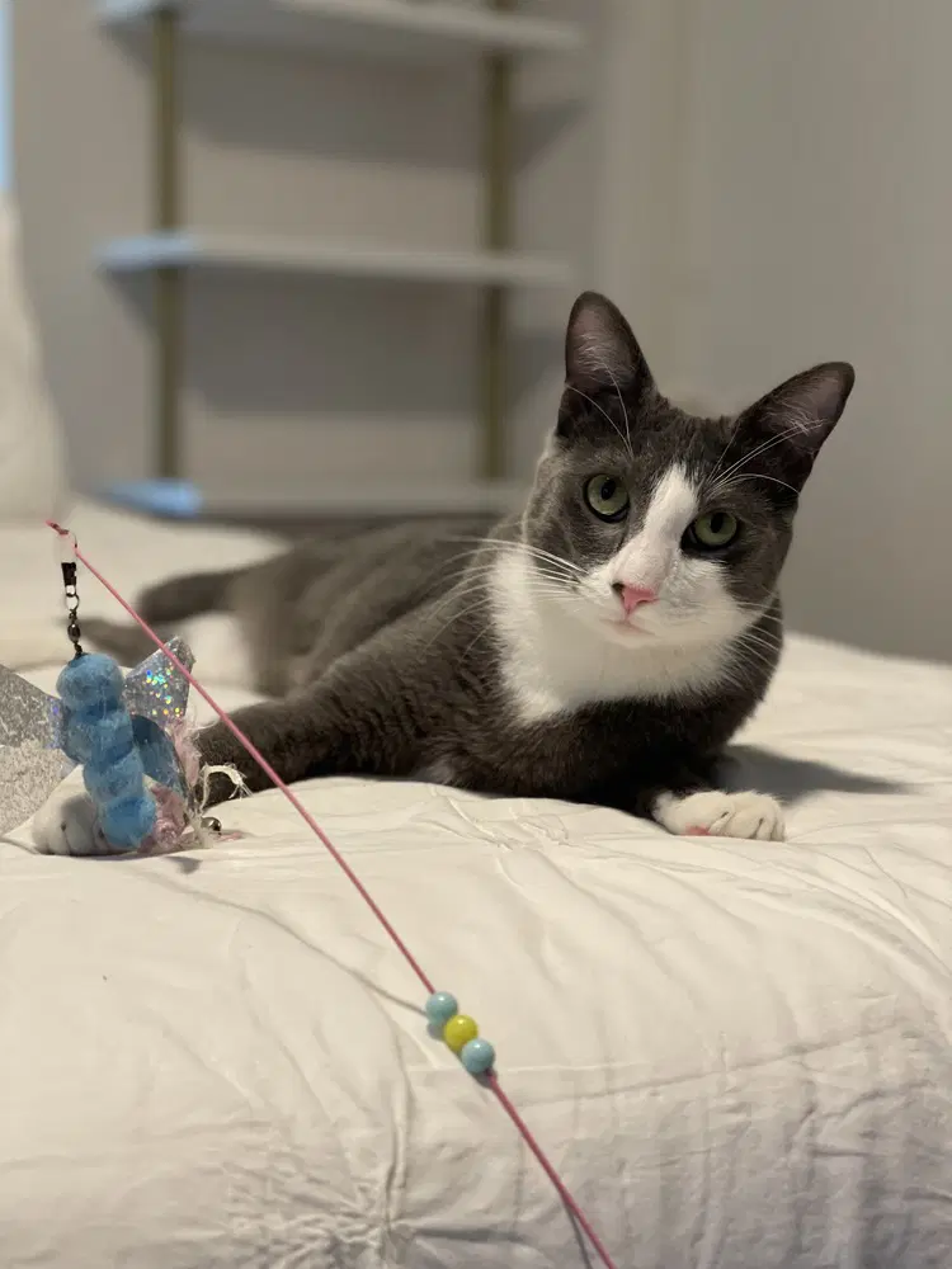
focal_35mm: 52
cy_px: 634
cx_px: 476
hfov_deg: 28.0
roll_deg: -1.7
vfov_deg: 36.8
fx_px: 1907
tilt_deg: -6.2
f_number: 2
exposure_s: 1/40
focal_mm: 6
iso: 160
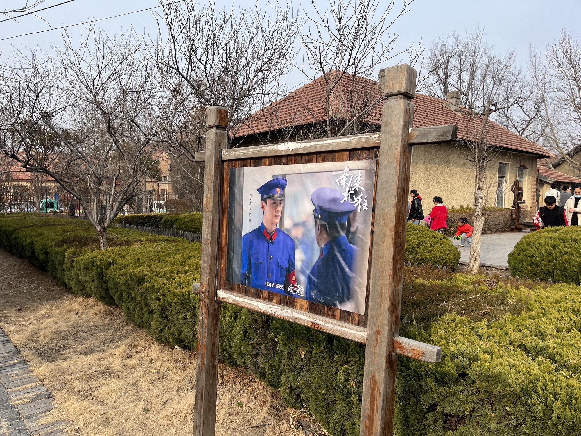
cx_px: 290
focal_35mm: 26
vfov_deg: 53.1
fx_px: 436
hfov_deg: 67.3
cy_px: 218
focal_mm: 5.1
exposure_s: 1/1748
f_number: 1.6
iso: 50
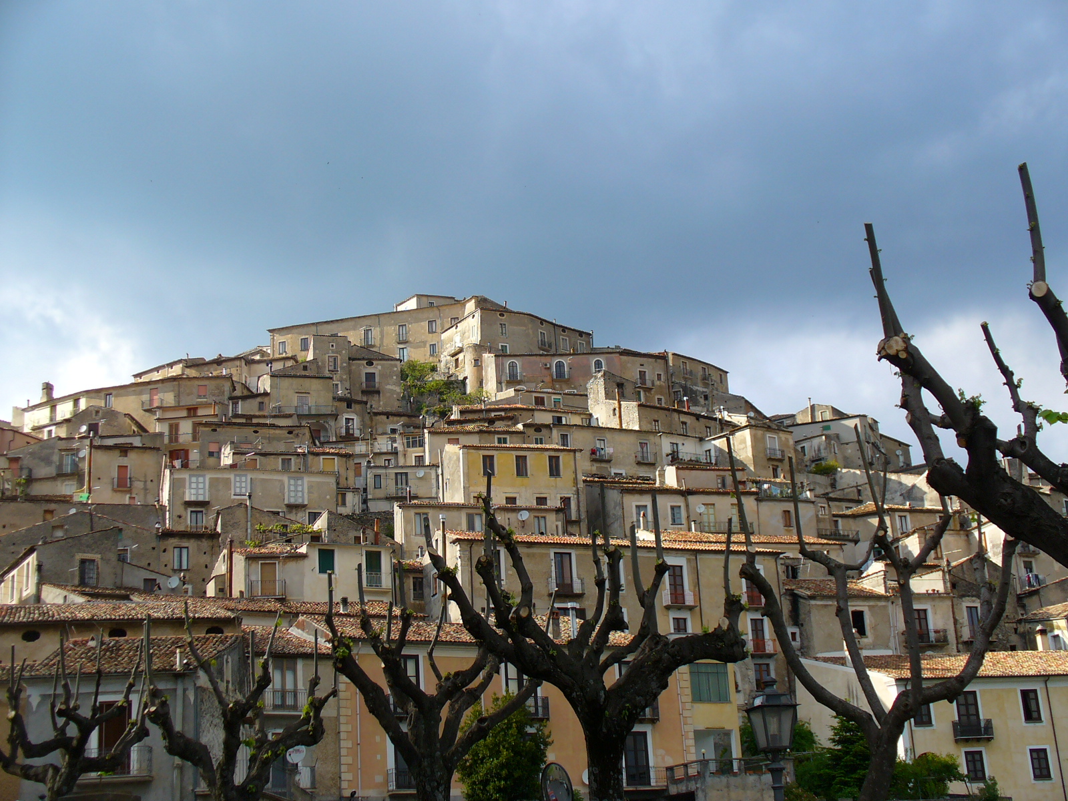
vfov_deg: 30.3
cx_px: 534
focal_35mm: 48
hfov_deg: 39.7
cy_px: 400
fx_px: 1481
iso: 64
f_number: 3
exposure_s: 1/400
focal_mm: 7.9
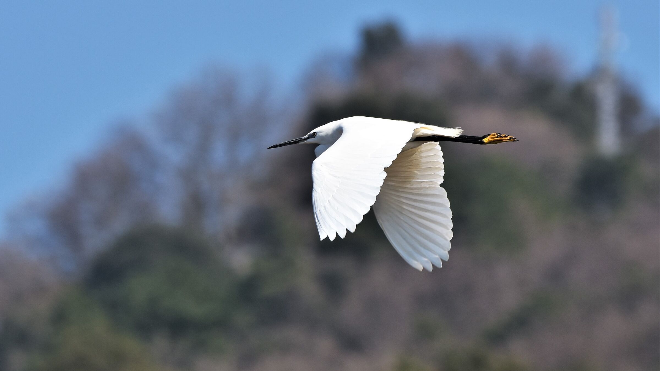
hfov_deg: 4.6
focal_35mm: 472
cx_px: 330
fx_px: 8260
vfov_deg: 2.6
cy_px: 159
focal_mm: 300
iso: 160
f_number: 7.1
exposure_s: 1/1000
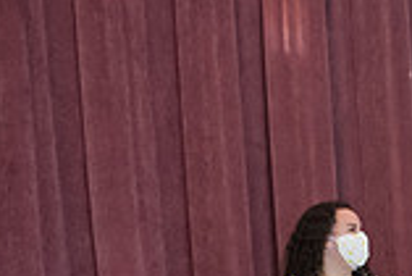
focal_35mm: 96
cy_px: 401
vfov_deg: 13.5
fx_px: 1100
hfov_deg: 18.9
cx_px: 601
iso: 2500
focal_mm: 26
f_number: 3.5
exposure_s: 1/200
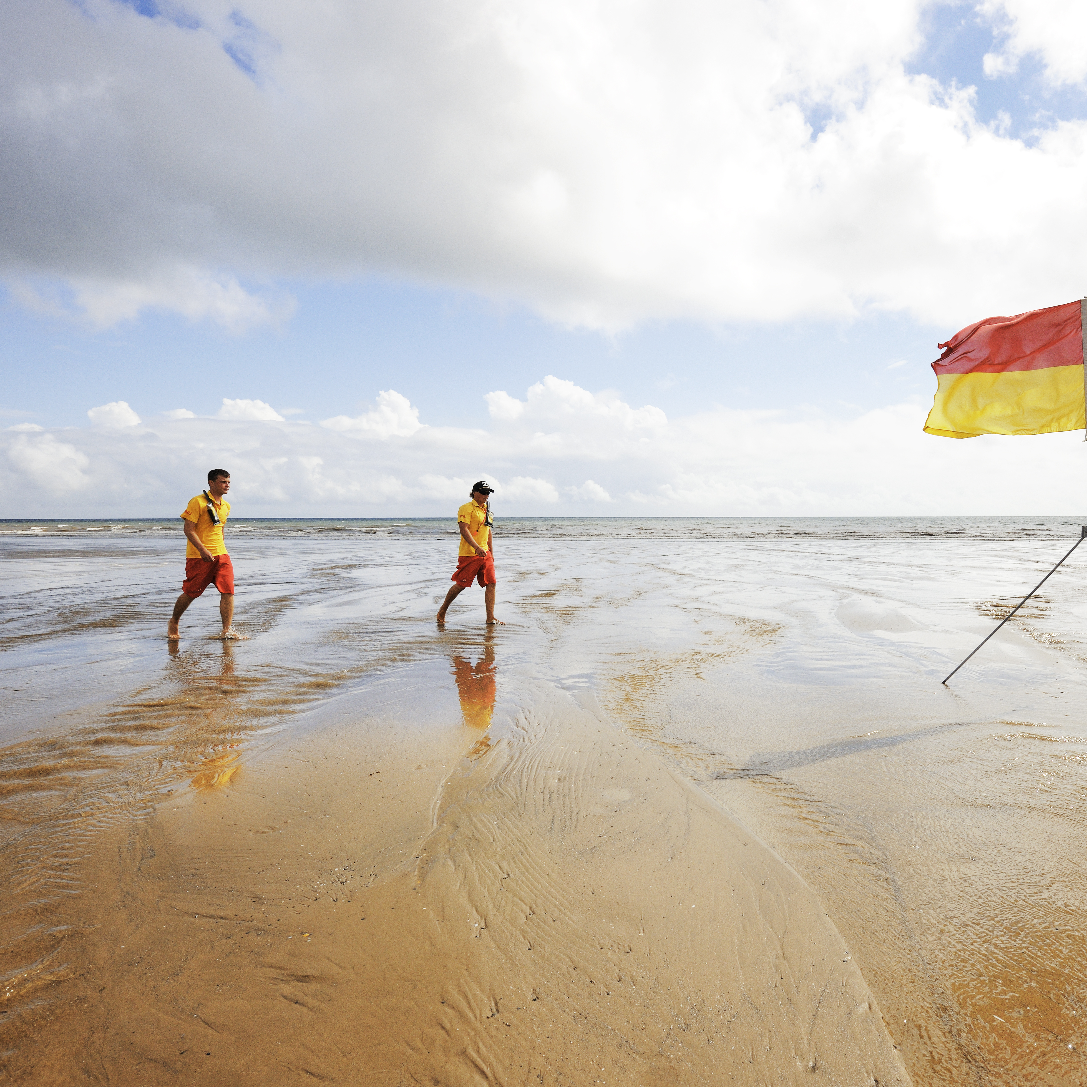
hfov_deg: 70.7
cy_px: 543
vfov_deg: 72.1
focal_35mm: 21
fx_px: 746
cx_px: 696
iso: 400
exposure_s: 1/500
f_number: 11
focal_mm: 16
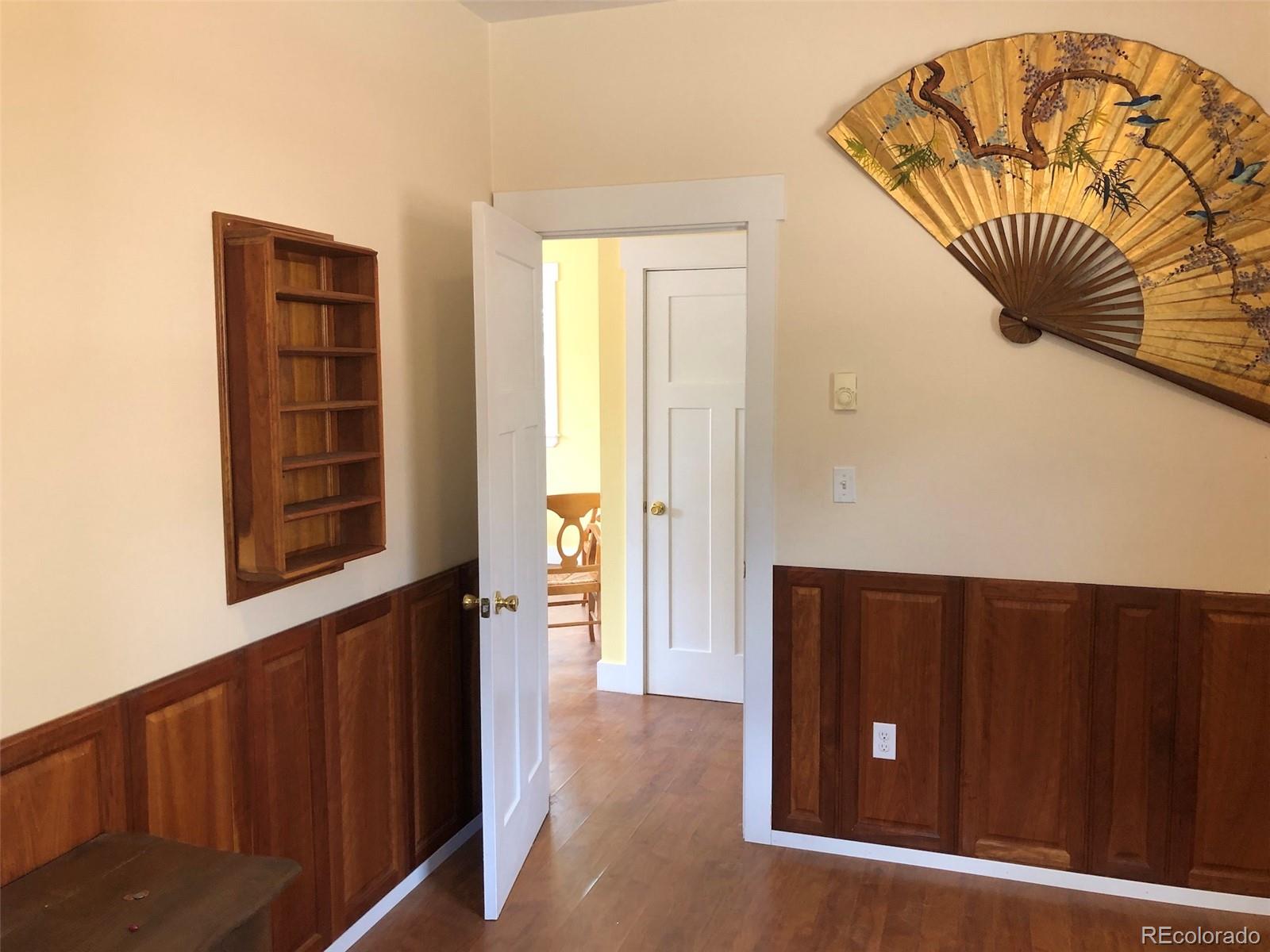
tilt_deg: -5.1
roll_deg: +0.2
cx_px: 635
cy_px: 476
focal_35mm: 28
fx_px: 1027
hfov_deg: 63.4
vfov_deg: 49.7
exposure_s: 1/30
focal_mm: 3.99
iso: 32
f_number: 1.8
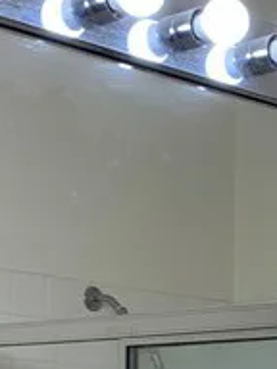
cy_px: 580
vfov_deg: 13.3
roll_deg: -0.9
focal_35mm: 139
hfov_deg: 10.4
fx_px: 1483
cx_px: 371
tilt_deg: -5.3
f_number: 1.8
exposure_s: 1/120
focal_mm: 4.25
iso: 50
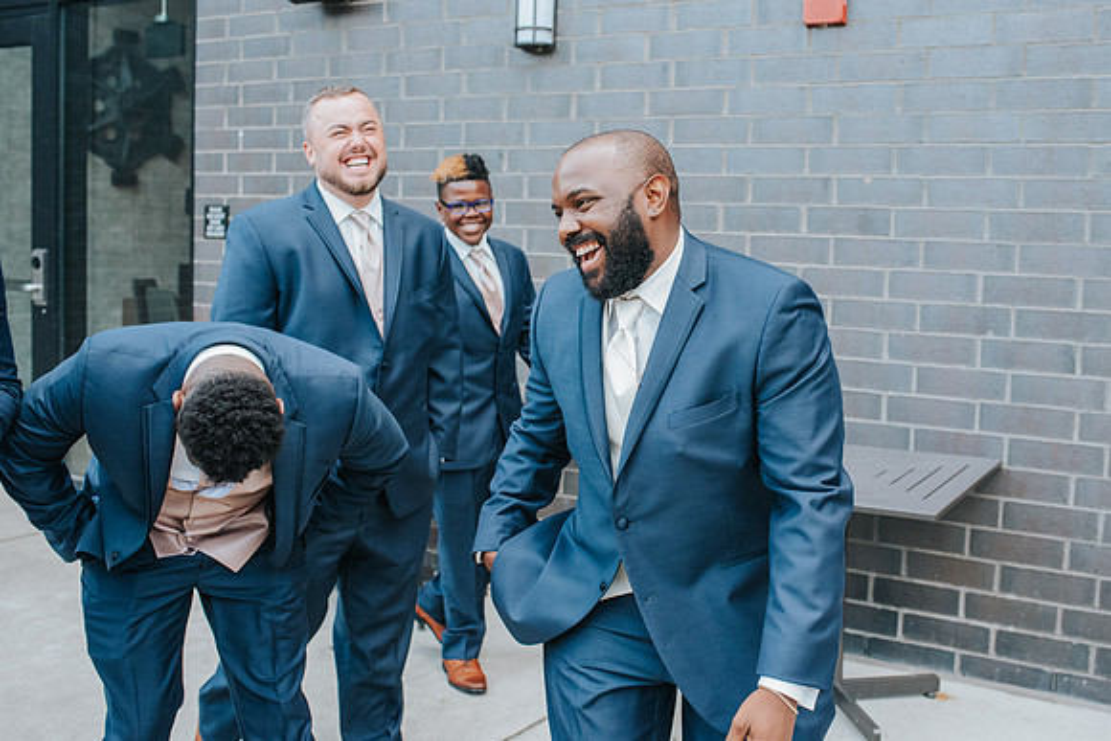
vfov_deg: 34.0
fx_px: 1210
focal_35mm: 39
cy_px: 326
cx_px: 622
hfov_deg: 49.2
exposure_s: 1/2000
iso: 3600
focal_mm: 35
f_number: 4
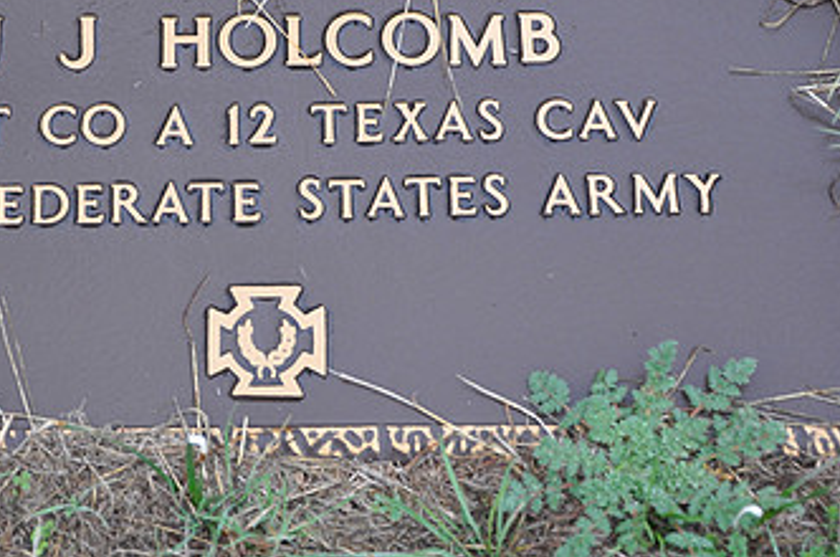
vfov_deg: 11.6
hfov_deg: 17.3
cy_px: 184
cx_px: 238
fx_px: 2745
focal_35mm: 118
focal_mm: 45
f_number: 5
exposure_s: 1/25
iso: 400
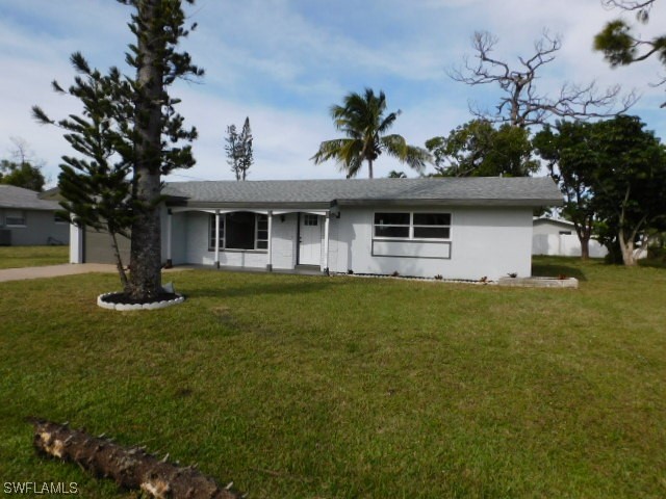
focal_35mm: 24
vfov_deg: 56.8
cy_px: 250
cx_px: 333
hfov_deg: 71.6
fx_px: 462
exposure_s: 1/1600
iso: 125
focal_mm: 4.3
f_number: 3.8
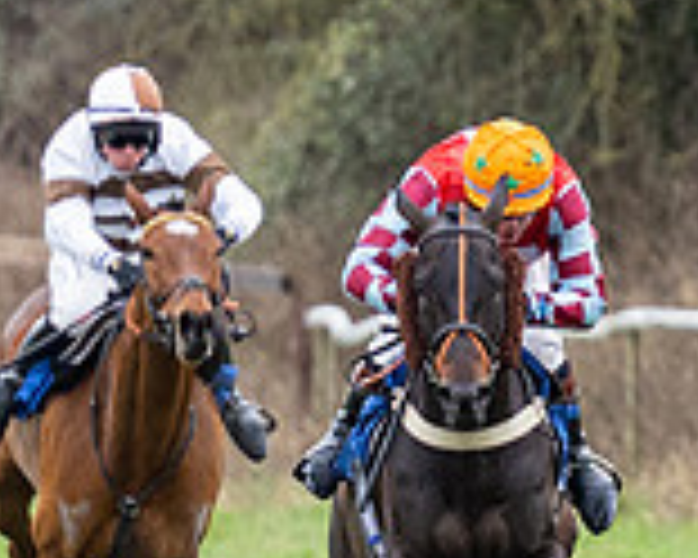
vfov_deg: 1.0
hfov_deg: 1.2
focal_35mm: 1576
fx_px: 32557
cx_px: 1006
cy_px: 436
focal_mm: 170
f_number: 2.8
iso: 640
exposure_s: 1/1000
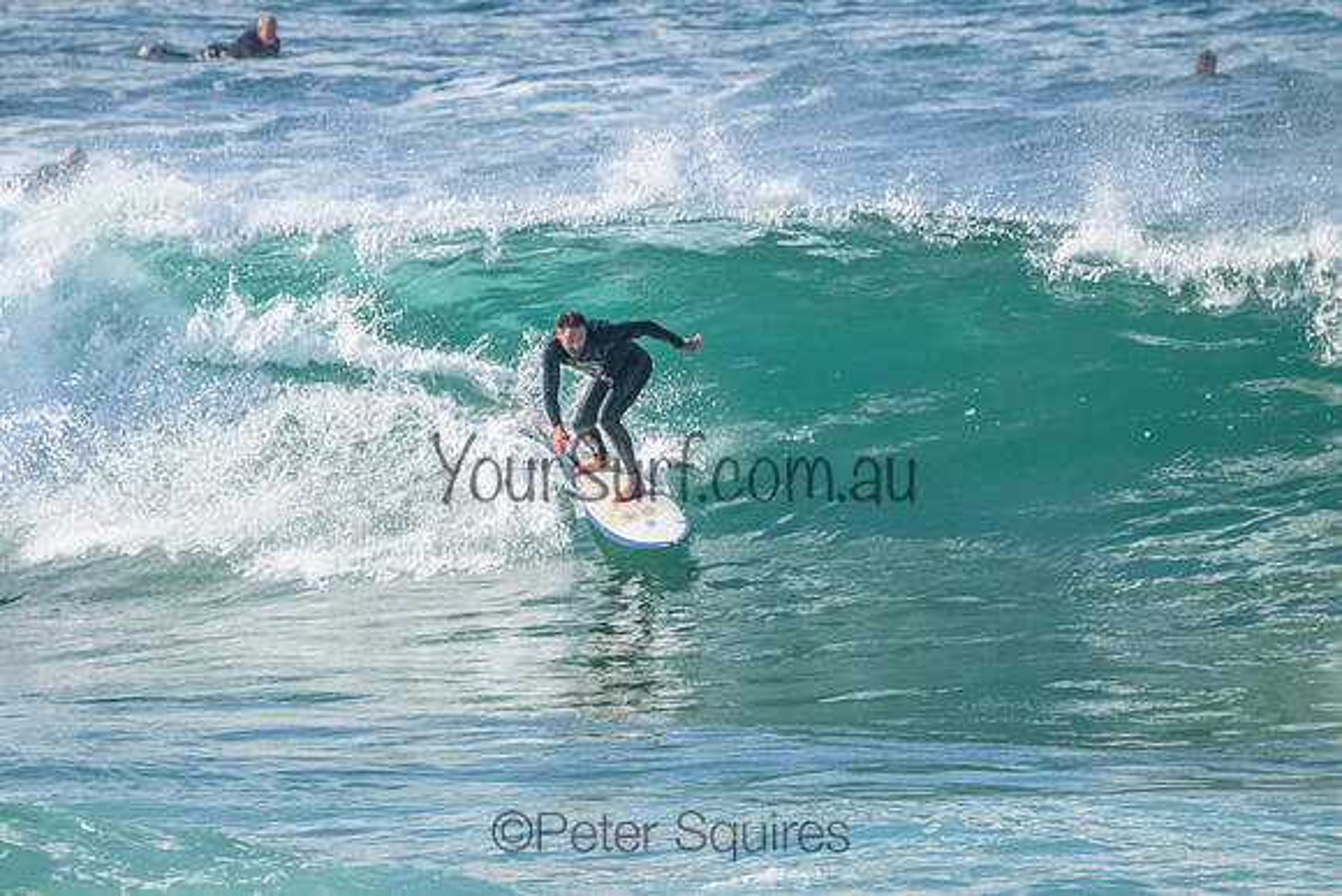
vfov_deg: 1.7
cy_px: 448
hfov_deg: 2.6
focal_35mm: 800
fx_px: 29828
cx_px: 671
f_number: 11
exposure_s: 1/1600
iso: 3600
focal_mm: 800
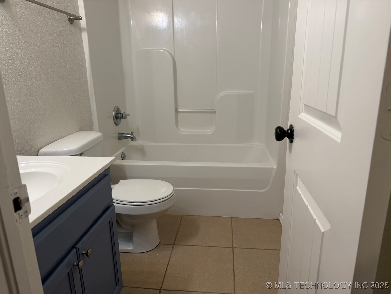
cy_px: 147
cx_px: 196
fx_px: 271
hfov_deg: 71.6
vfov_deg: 56.8
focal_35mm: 24
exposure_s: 1/120
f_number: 1.78
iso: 125
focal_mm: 6.76
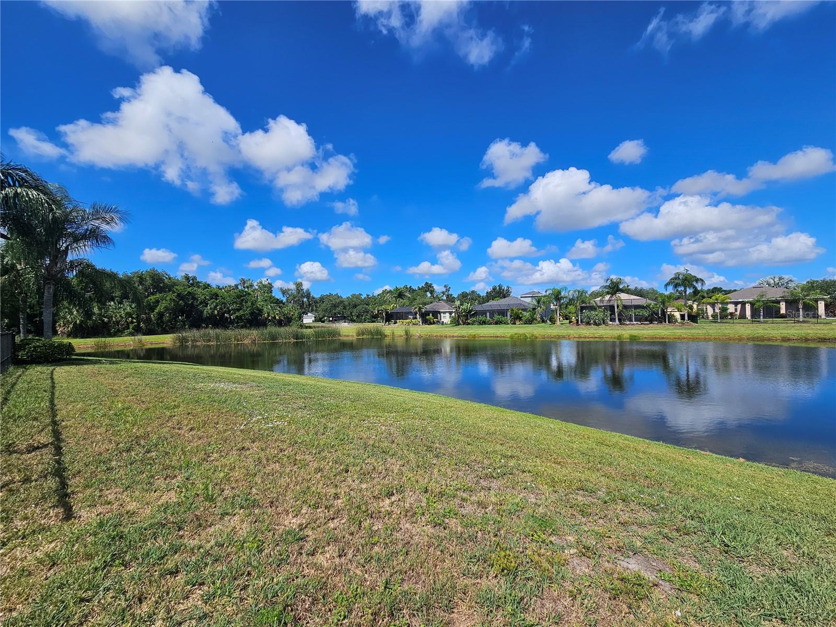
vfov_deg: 89.9
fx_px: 314
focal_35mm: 13
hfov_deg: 106.2
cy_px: 314
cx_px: 418
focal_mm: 2.2
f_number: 2.2
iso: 50
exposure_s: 1/3464
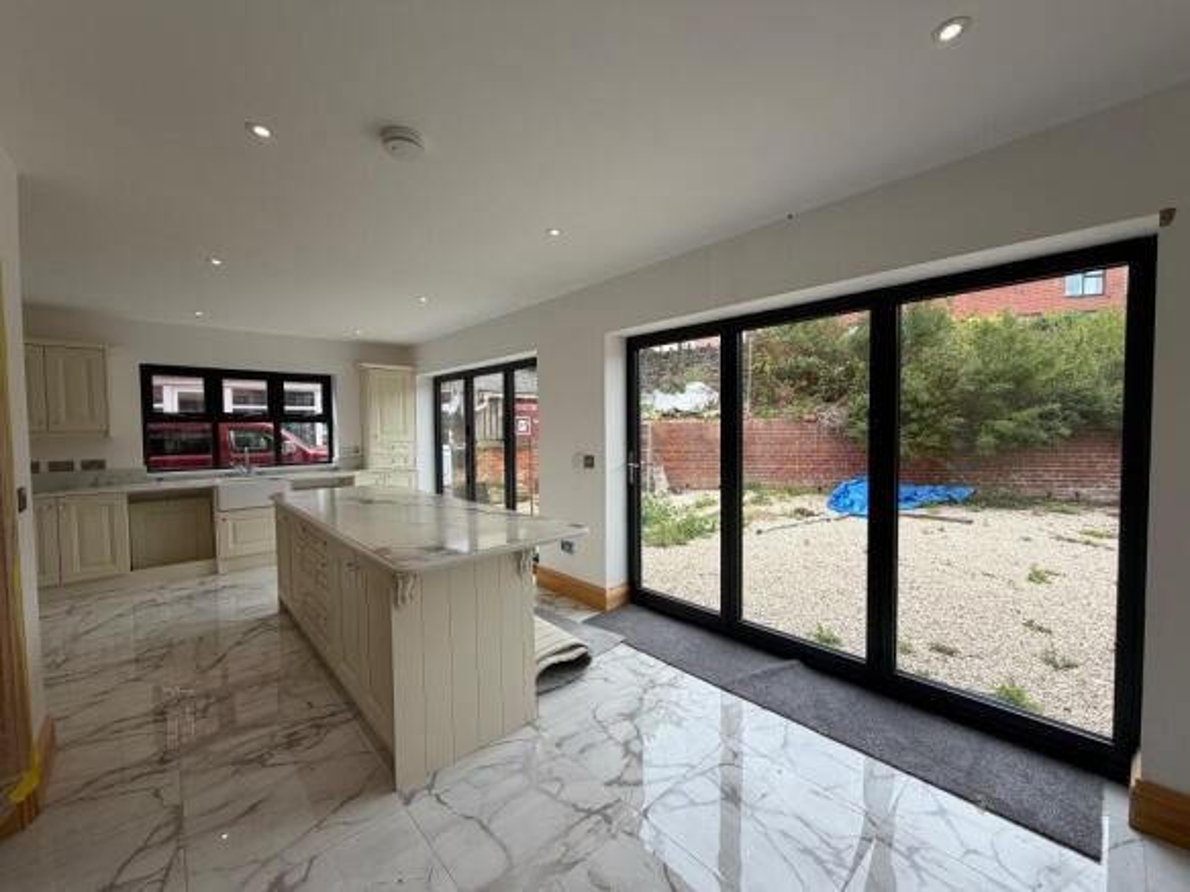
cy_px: 446
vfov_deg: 85.7
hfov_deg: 102.1
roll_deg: +0.9
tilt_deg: -1.9
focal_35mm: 14
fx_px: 481
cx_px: 595
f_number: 2.2
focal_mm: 2.22
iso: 40
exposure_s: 1/136
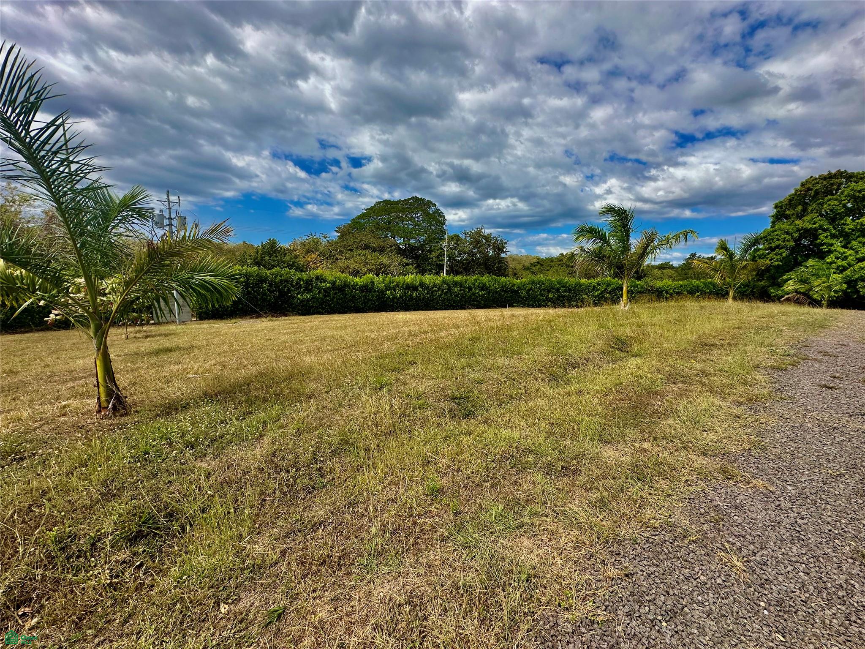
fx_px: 350
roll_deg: -2.6
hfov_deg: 102.1
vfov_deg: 85.7
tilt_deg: -8.6
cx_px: 432
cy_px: 324
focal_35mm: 14
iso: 50
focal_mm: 2.22
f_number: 2.2
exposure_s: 1/1855
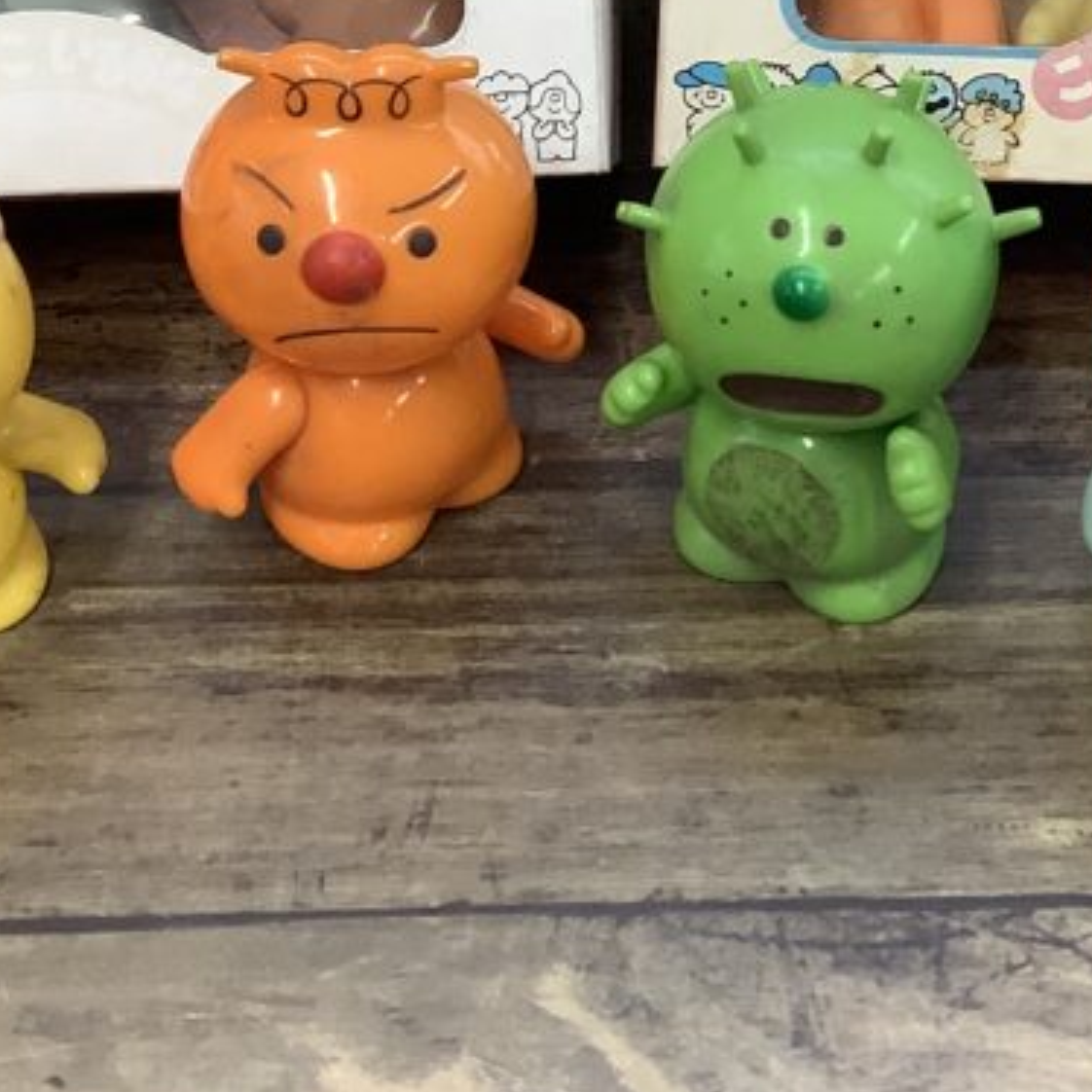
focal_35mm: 75
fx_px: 2677
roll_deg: +1.1
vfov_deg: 22.7
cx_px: 663
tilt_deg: -39.2
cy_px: 193
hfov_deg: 23.0
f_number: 2.4
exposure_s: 1/60
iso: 64
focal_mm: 3.3
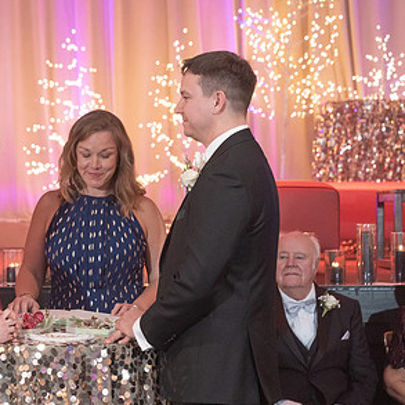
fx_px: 1628
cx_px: 75
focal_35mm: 123
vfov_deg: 14.2
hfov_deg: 14.1
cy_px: 226
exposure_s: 1/100
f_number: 4
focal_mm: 70
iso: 4000
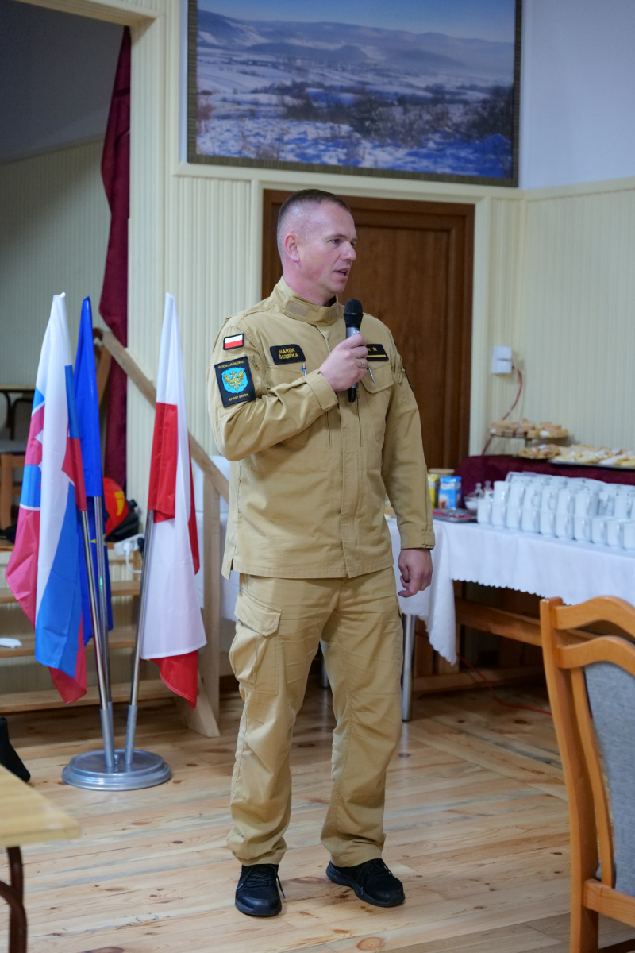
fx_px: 1614
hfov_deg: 22.3
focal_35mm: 61
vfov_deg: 32.9
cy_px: 476
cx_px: 318
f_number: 2.8
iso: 6400
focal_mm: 61
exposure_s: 1/100
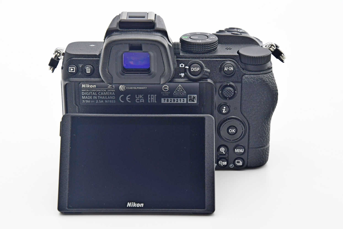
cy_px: 114
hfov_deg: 22.6
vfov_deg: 15.2
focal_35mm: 90
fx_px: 857
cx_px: 172
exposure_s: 1/125
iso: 1250
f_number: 8
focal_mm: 60
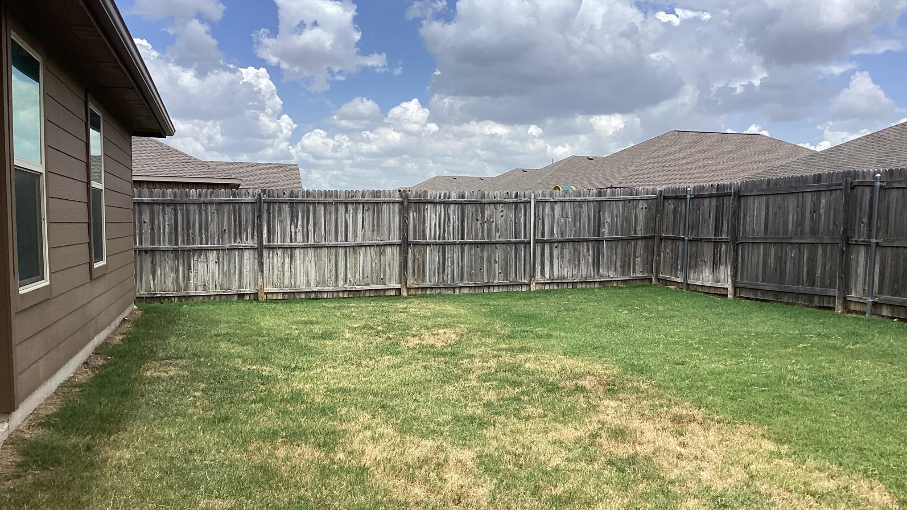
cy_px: 317
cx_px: 454
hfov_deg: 58.0
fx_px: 818
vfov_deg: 34.5
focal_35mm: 34
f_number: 2.4
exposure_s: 1/1217
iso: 25
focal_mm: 3.3
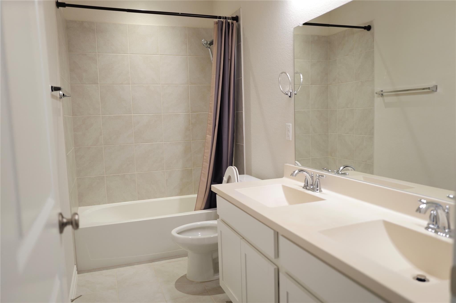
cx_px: 228
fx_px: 354
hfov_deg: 65.5
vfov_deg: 46.3
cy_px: 152
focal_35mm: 28
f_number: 2
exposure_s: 1/80
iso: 100
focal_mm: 28
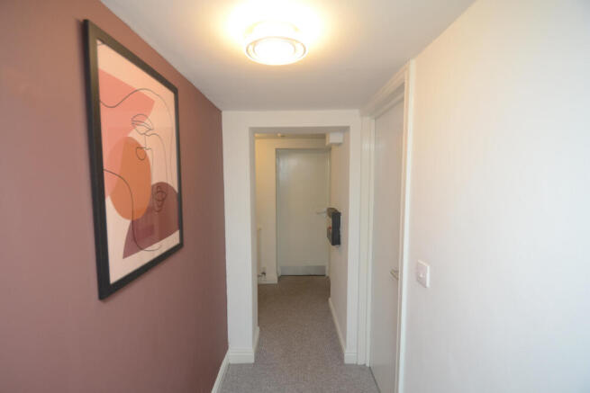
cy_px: 196
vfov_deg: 77.4
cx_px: 295
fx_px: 246
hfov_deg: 100.4
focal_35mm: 15
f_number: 3.5
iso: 400
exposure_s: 1/200
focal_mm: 10
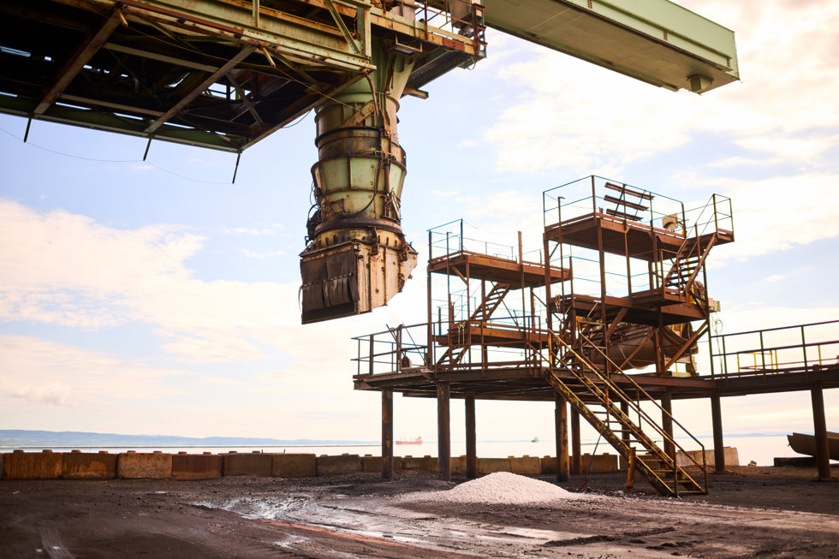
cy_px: 280
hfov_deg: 54.4
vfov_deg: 37.8
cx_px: 420
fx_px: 816
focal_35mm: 35
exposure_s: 1/1600
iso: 64
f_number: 1.4
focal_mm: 35
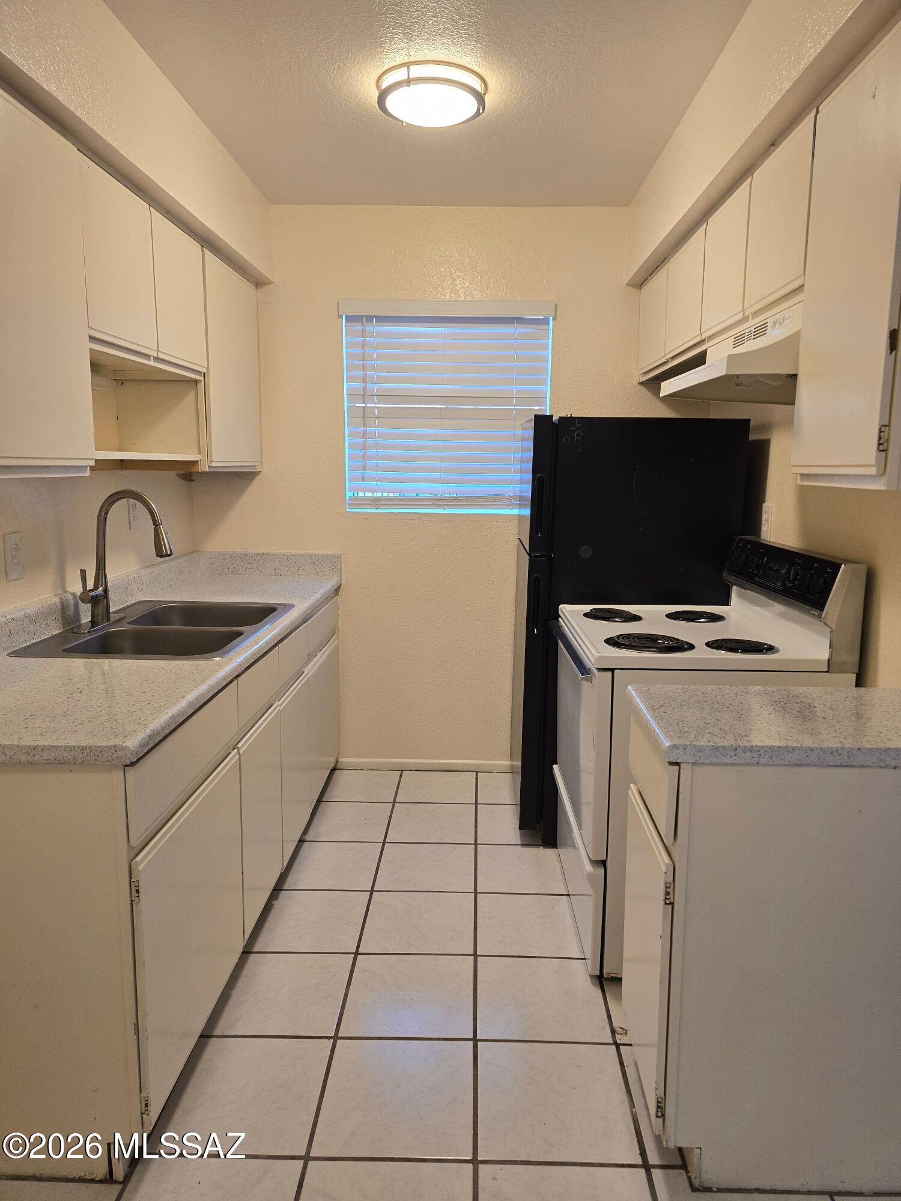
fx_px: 798
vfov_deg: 73.9
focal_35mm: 23
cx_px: 450
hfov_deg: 58.9
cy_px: 600
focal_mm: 6.3
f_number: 1.7
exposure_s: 1/120
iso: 200
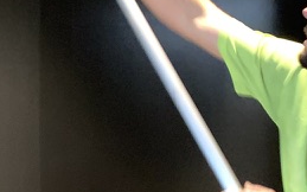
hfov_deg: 17.6
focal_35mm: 109
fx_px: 912
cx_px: -123
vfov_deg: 12.0
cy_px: 68
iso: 640
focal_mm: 4.25
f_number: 1.8
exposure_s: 1/25
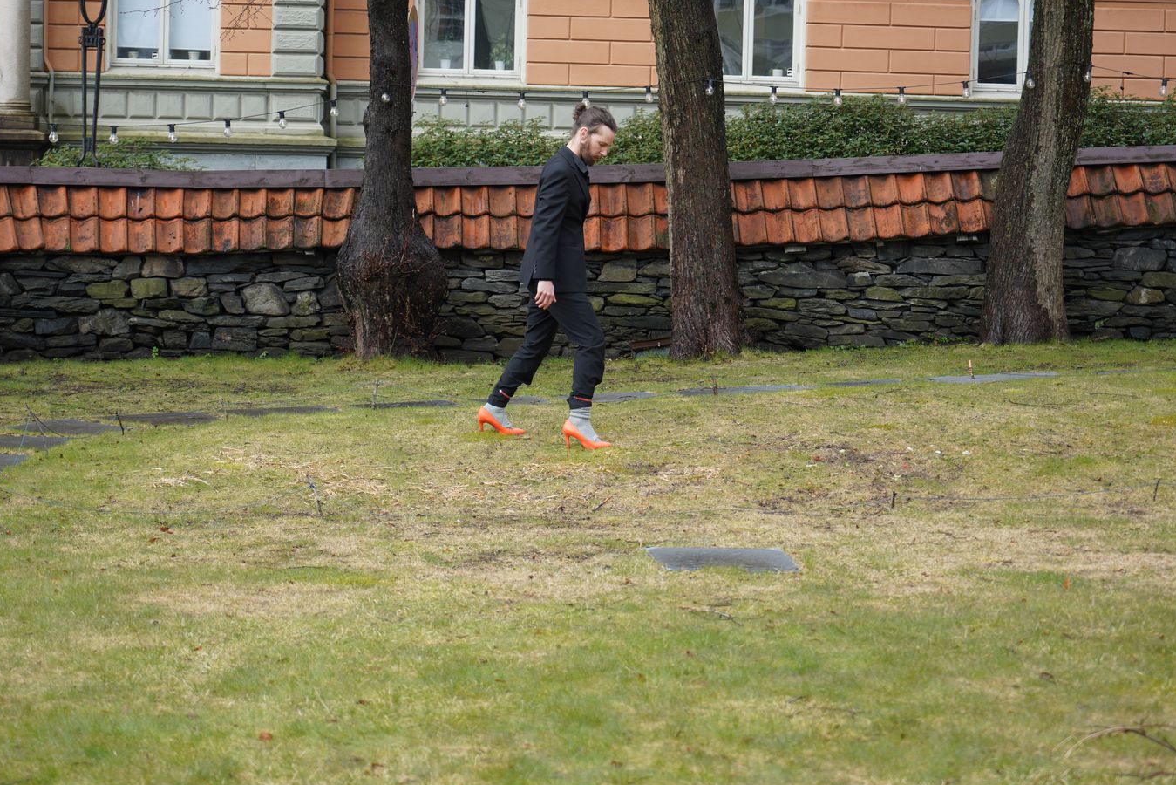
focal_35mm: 83
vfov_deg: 16.5
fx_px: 2712
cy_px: 337
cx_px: 537
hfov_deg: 24.5
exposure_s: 1/160
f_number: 4.5
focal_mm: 70
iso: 100
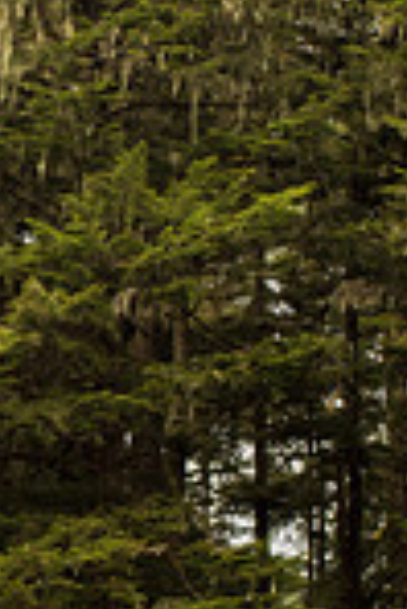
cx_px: -58
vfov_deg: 9.4
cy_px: 411
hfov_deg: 6.3
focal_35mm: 219
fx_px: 3705
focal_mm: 72
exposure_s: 1/500
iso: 200
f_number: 2.8
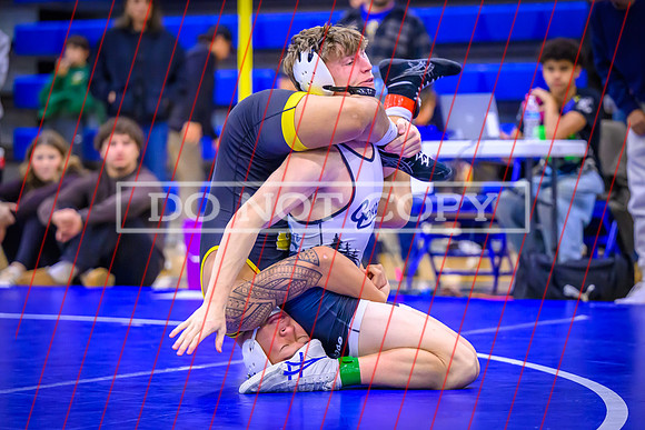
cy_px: 183
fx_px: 2586
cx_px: 355
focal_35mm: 144
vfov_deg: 9.5
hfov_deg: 14.2
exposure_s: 1/640
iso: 6400
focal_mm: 115
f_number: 2.8
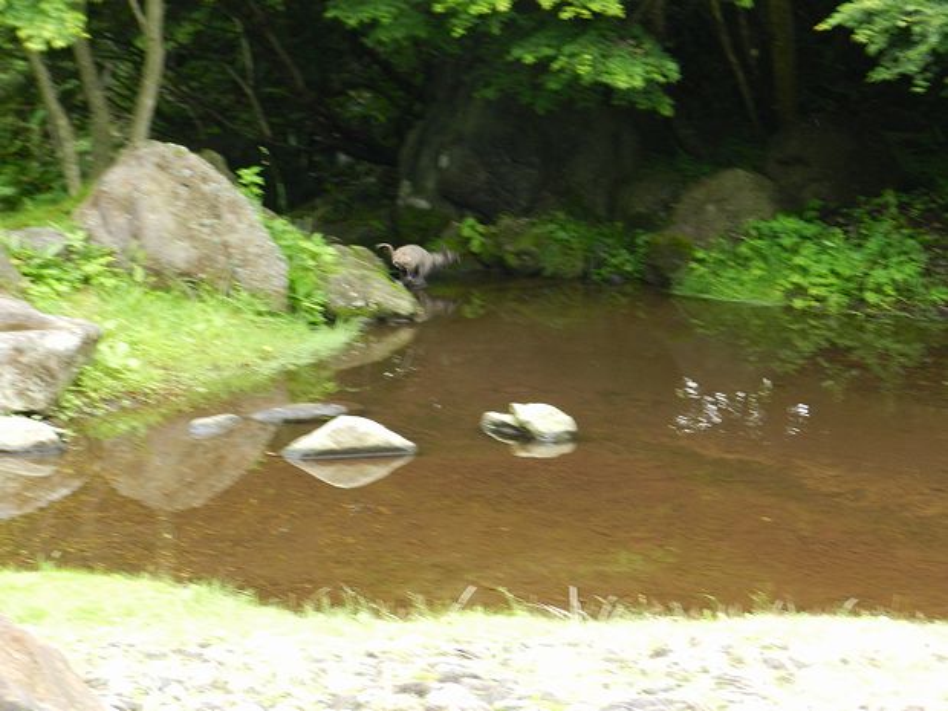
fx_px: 3971
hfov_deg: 13.6
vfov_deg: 10.2
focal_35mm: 145
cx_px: 474
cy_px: 356
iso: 400
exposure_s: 1/60
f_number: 5.1
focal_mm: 25.7
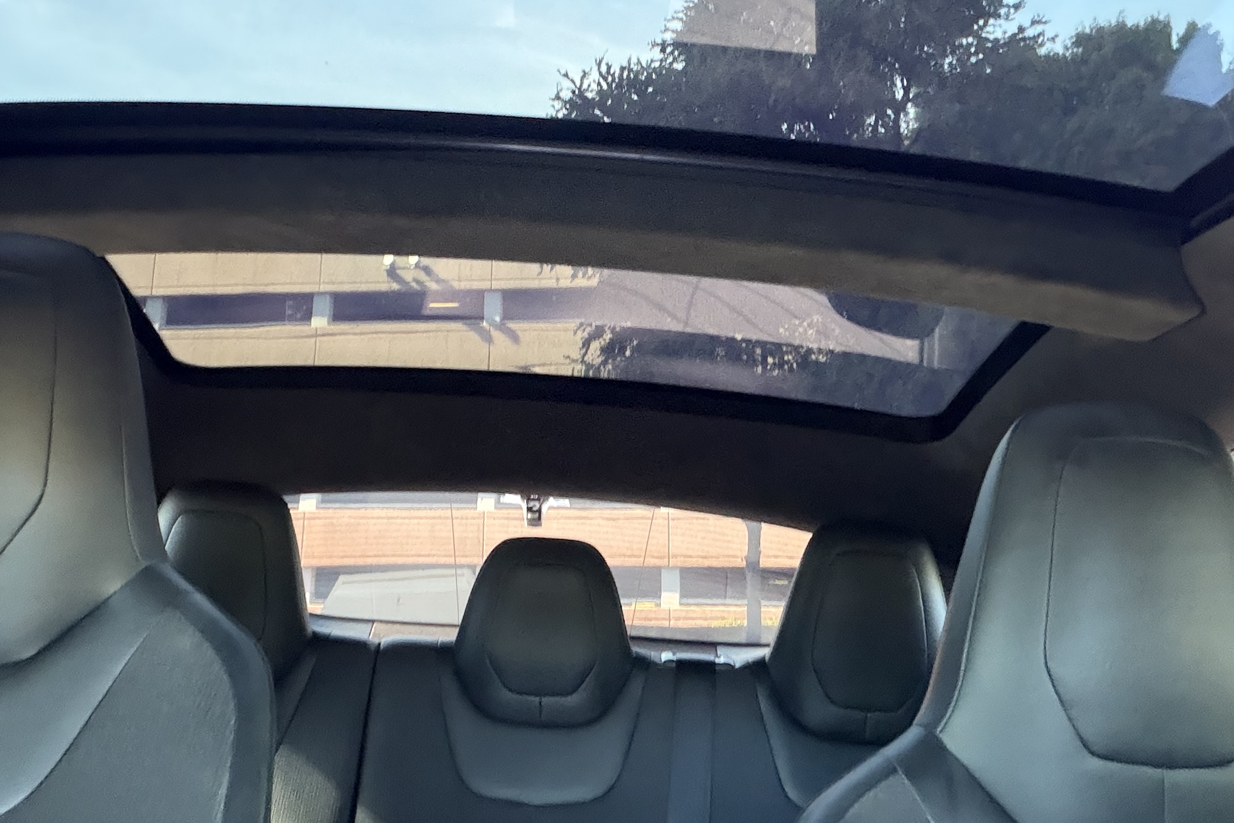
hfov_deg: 46.4
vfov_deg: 31.1
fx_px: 1439
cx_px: 620
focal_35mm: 42
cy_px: 164
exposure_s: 1/30
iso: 400
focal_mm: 2.71
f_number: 1.9
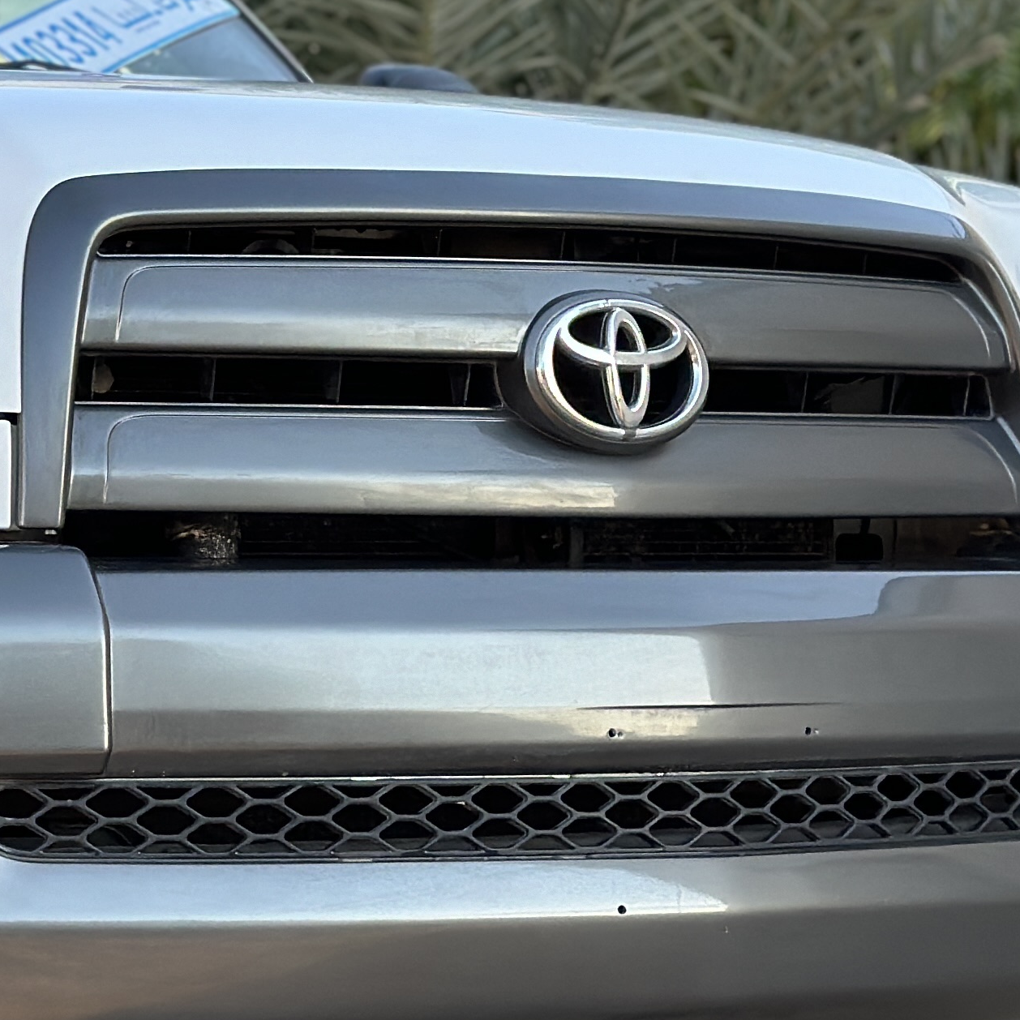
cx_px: -237
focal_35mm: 136
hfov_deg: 12.5
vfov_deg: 12.8
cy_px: 428
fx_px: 4534
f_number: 1.78
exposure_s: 1/1050
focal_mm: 6.86
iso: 80
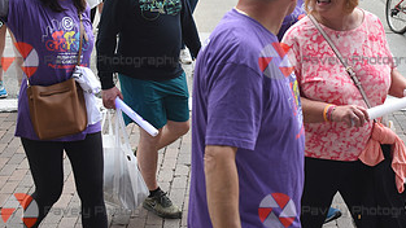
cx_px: 230
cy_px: 17
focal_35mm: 68
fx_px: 732
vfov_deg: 17.4
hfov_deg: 31.0
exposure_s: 1/320
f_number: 5
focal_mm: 35
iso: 640
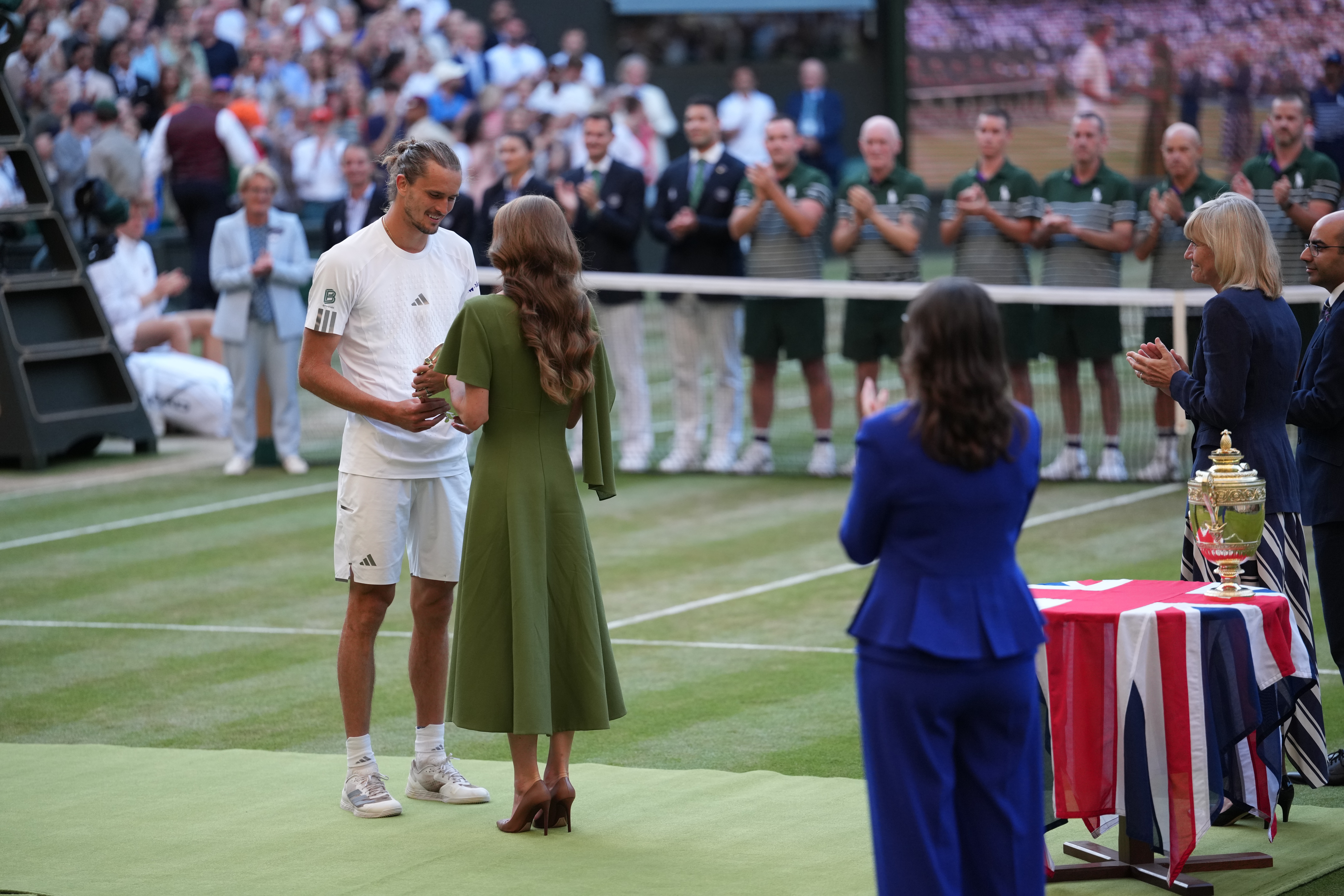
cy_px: 448
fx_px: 5600
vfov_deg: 9.1
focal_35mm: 150
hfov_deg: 13.7
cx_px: 672
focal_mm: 150
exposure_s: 1/2000
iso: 1250
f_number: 2
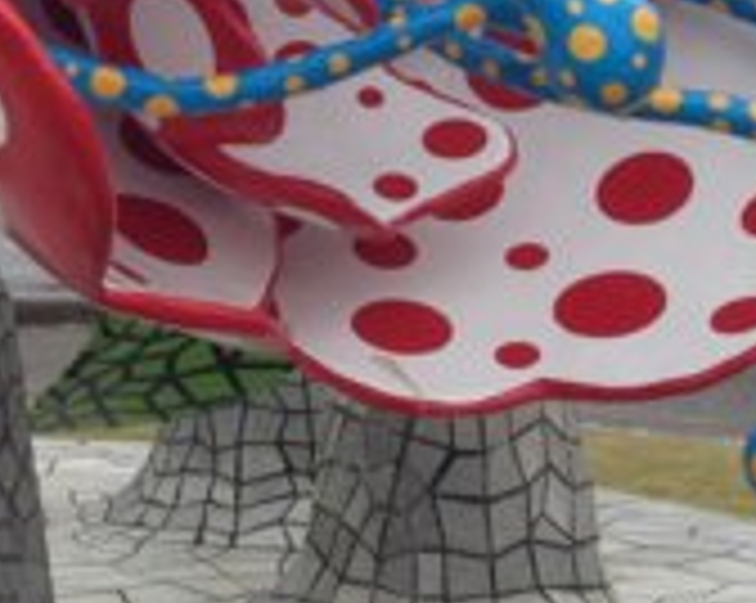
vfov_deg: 10.9
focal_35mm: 138
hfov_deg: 13.7
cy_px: -140
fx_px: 3084
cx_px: -36
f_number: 2.4
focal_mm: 4.12
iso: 50
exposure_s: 1/225
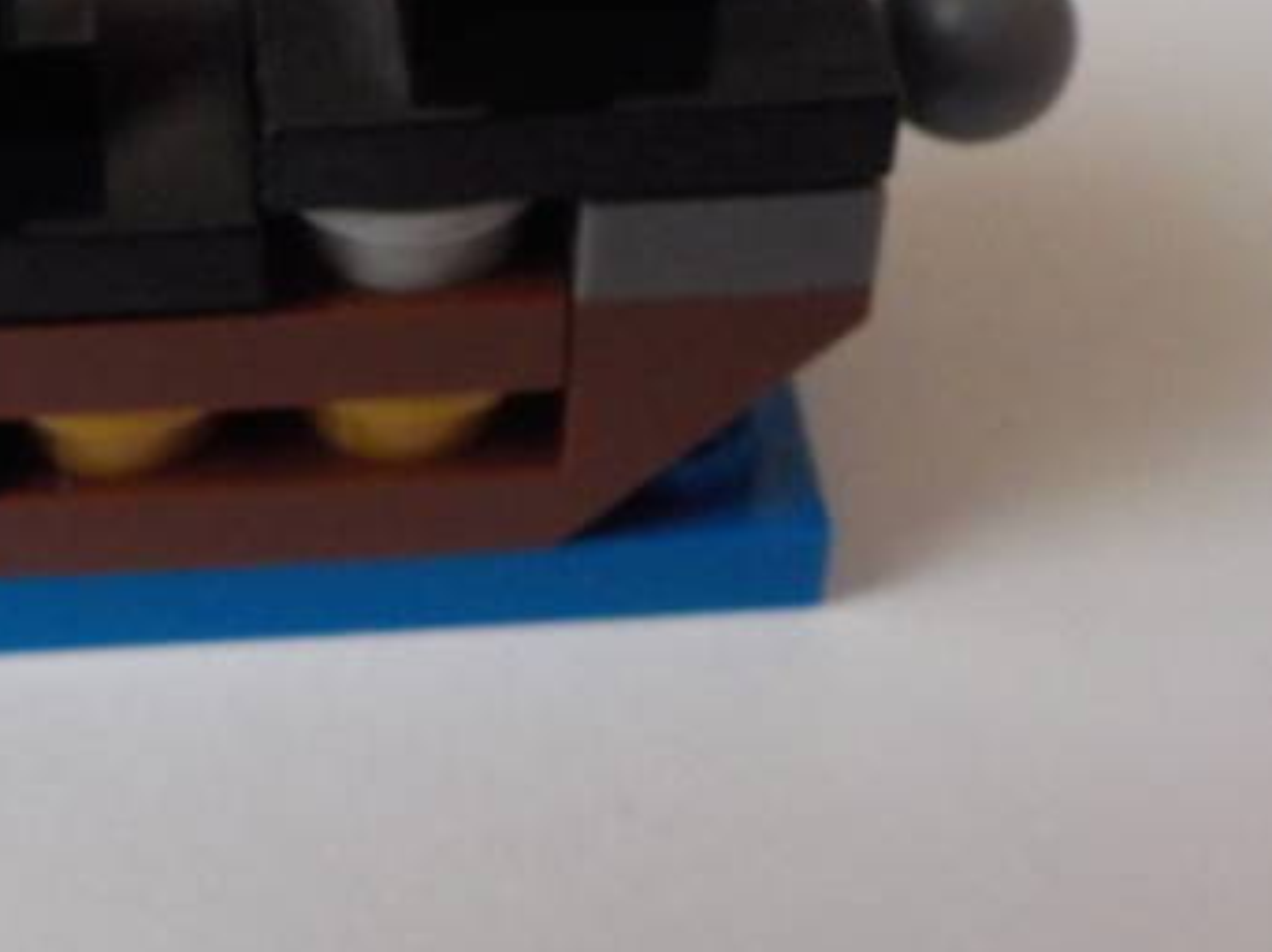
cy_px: 225
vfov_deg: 18.5
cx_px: 264
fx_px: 2901
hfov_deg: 24.4
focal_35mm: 79
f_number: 3.3
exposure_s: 1/30
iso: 400
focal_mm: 4.1
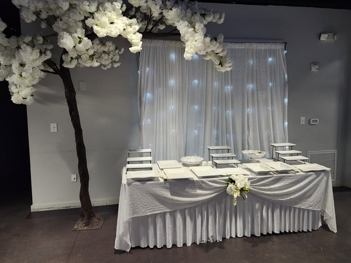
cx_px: 176
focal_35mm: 23
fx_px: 233
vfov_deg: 58.9
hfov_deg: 73.9
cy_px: 132
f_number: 1.8
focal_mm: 5.54
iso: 800
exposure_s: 1/120
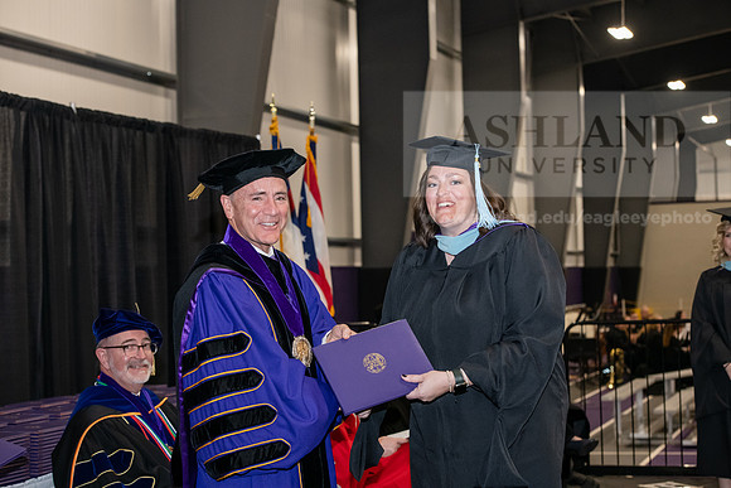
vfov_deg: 19.5
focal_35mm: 70
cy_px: 244
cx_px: 366
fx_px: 1422
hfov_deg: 28.8
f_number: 5.6
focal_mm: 70
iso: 2500
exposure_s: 1/200
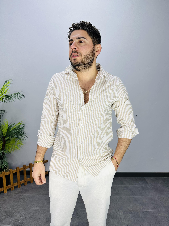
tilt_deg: -7.4
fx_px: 156
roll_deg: -1.1
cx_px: 84
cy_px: 113
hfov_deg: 56.8
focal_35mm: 24
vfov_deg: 71.6
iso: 64
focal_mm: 6.86
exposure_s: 1/158
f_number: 1.78
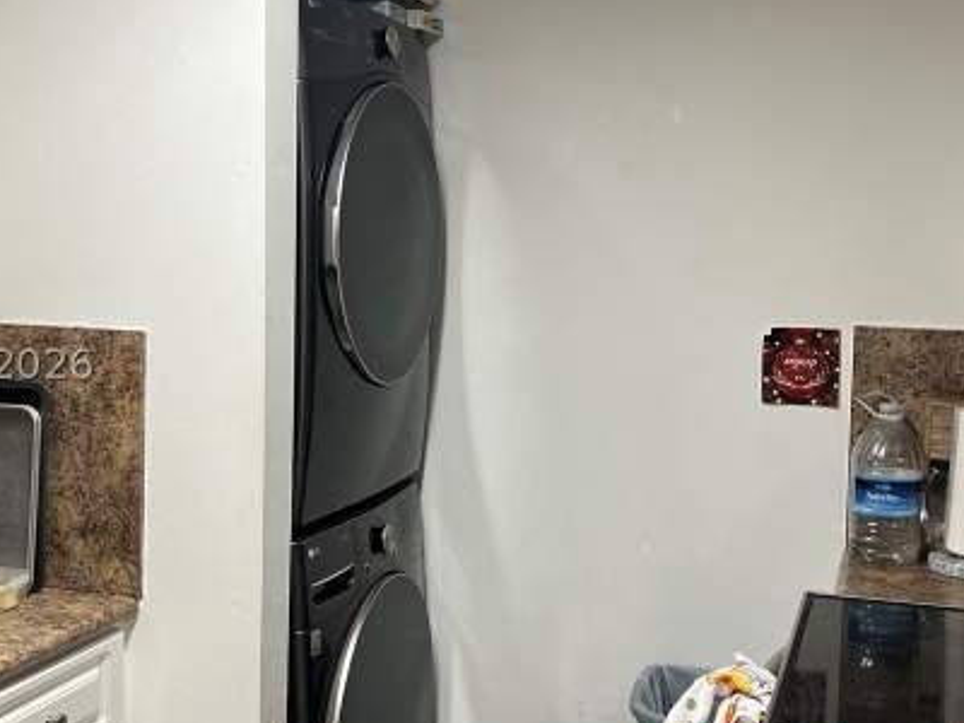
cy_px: 364
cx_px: 463
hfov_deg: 36.8
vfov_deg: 28.0
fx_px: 1448
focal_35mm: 52
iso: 125
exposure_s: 1/120
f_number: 1.5
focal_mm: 5.7
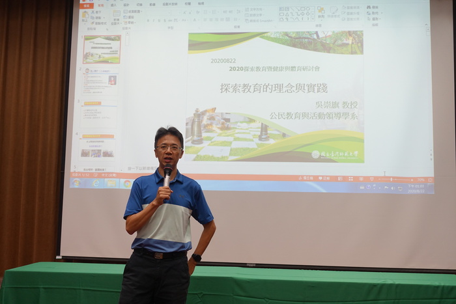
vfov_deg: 31.9
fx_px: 532
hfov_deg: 46.4
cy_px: 152
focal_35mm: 42
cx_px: 228
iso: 400
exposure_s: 1/60
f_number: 2.8
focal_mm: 15.52
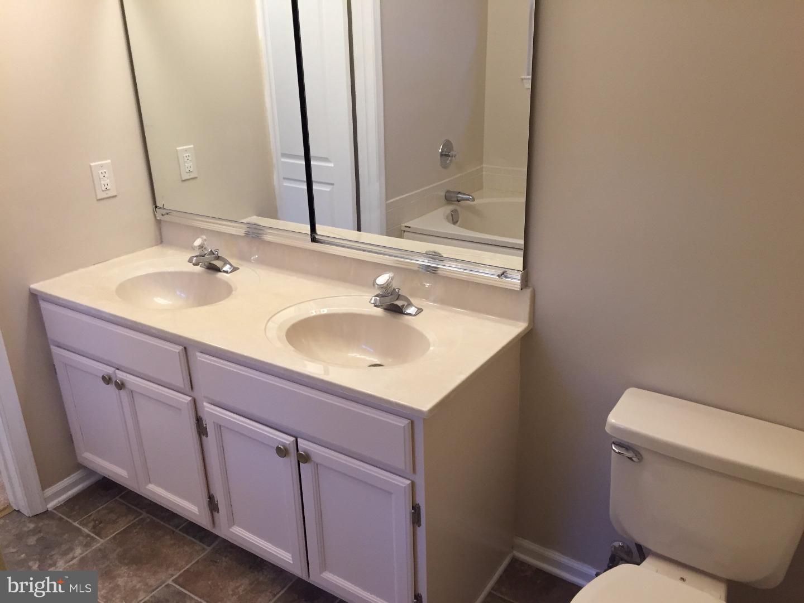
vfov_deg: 48.2
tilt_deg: -22.0
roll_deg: +2.1
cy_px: 302
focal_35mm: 29
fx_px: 674
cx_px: 402
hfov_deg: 61.7
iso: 100
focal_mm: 4.15
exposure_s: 1/30
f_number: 2.2
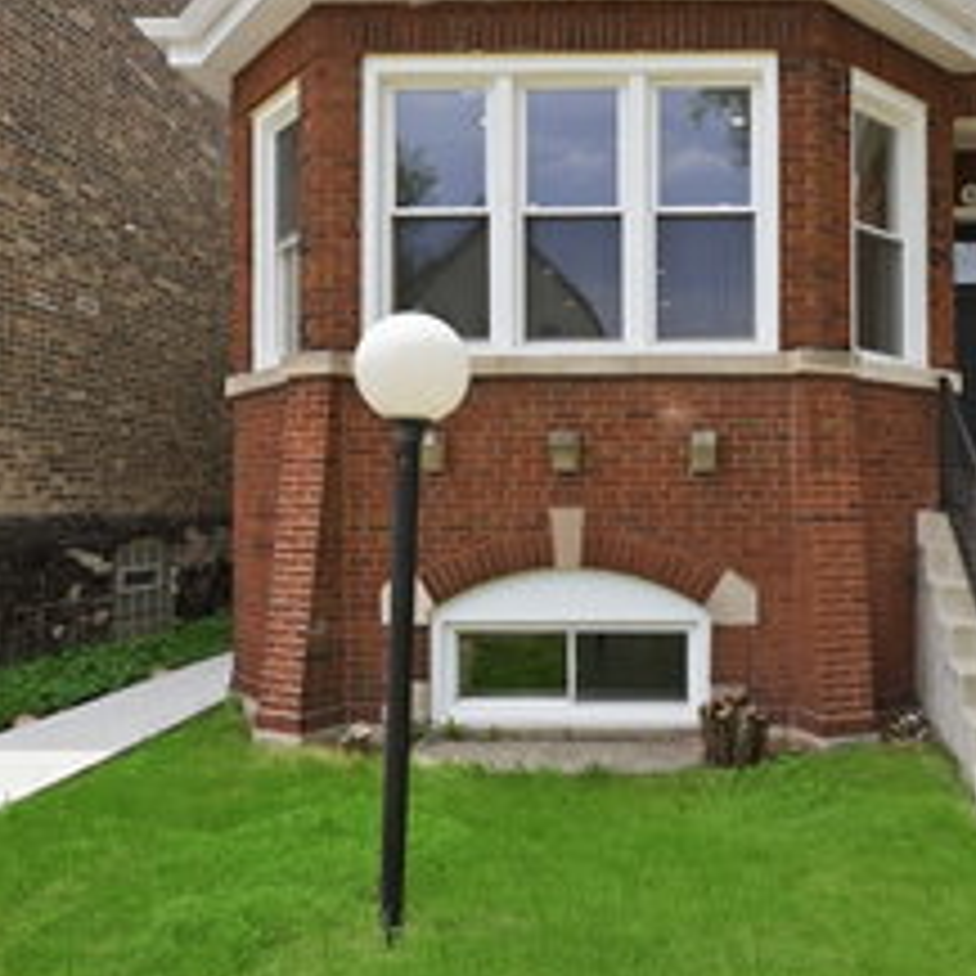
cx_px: 706
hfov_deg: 52.2
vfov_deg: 54.0
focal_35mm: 30
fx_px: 957
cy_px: 501
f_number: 5
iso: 100
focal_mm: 15
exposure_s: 1/250
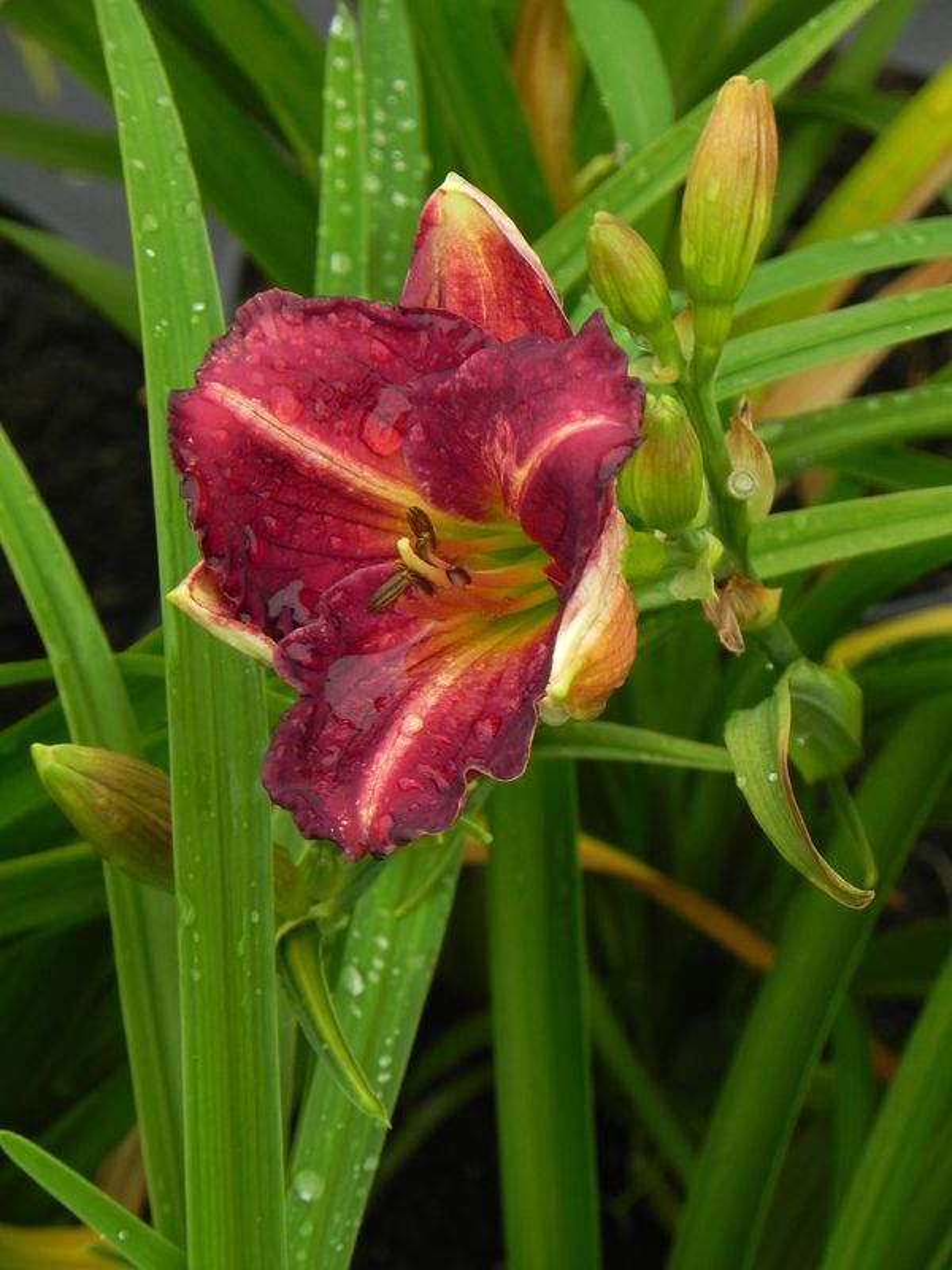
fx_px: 7774
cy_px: 635
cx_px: 476
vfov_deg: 9.3
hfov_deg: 7.0
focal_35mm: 212
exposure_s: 1/50
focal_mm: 37.7
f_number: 5
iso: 160
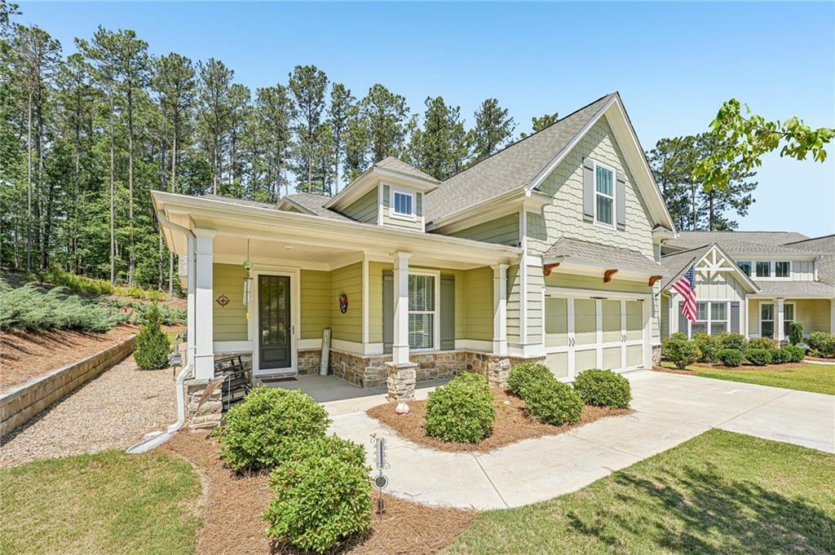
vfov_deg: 81.1
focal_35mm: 14
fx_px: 324
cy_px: 278
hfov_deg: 104.3
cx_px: 418
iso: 100
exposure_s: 1/250
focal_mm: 14
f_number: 8
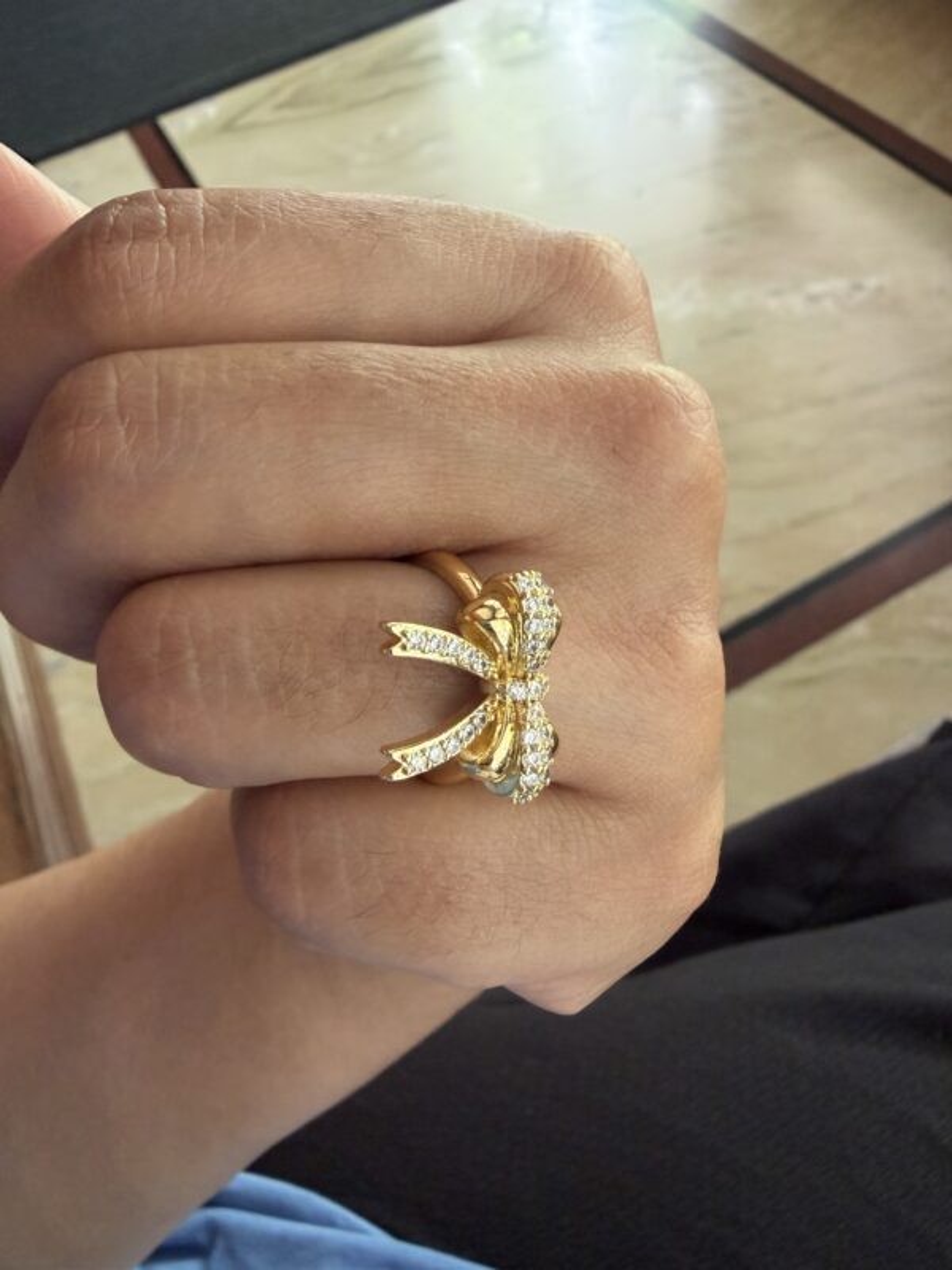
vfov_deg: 71.6
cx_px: 476
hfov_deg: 56.8
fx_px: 880
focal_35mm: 24
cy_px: 635
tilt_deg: -54.4
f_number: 2.2
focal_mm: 2.22
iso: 320
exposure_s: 1/71
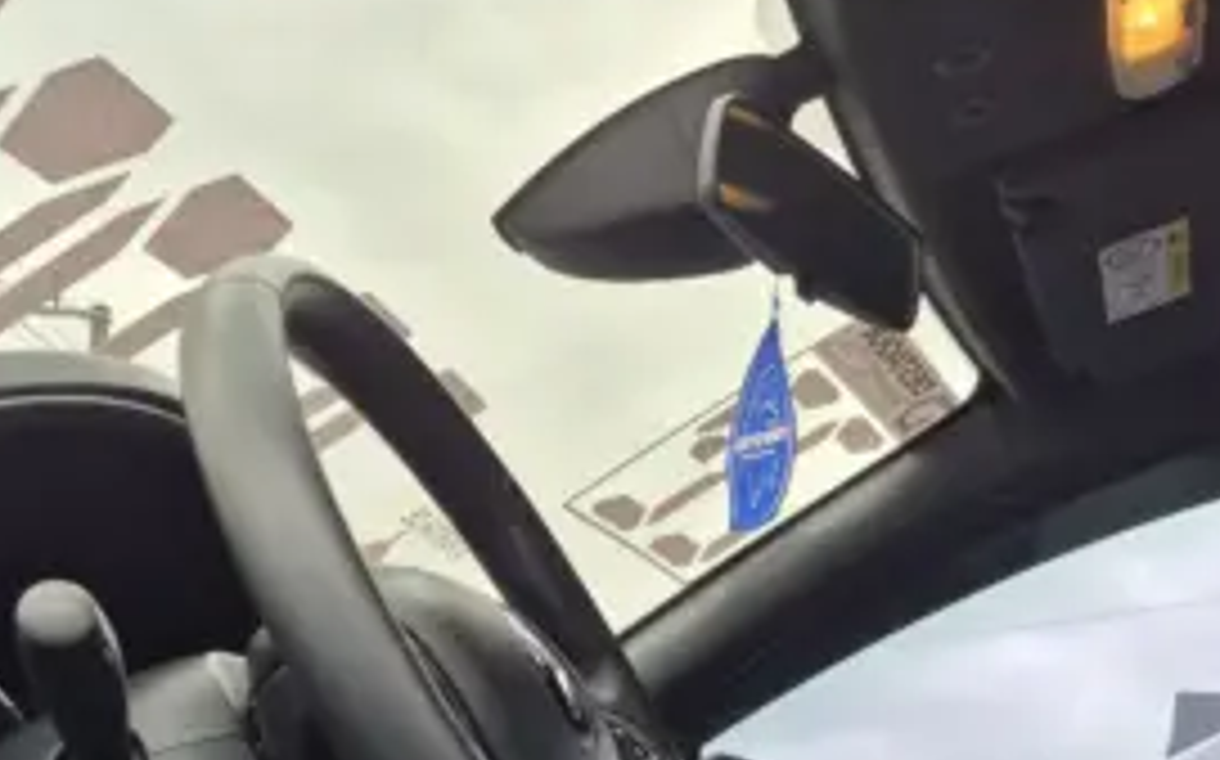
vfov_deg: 21.7
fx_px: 1794
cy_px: 980
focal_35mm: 54
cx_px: 671
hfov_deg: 37.5
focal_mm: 5.4
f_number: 1.8
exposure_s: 1/180
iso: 32
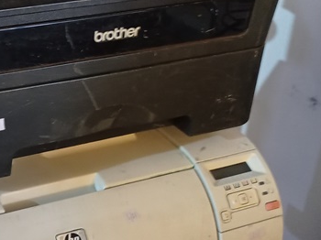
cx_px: 5
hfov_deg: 23.0
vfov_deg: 18.0
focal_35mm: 82
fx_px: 760
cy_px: 109
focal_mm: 4.7
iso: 423
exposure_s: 1/30
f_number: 1.79
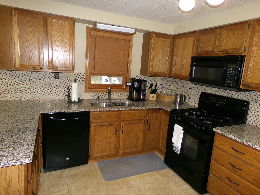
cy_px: 98
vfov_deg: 56.8
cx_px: 130
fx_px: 180
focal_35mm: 24
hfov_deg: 71.6
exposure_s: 1/34
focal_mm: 4.3
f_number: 3.7
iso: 200
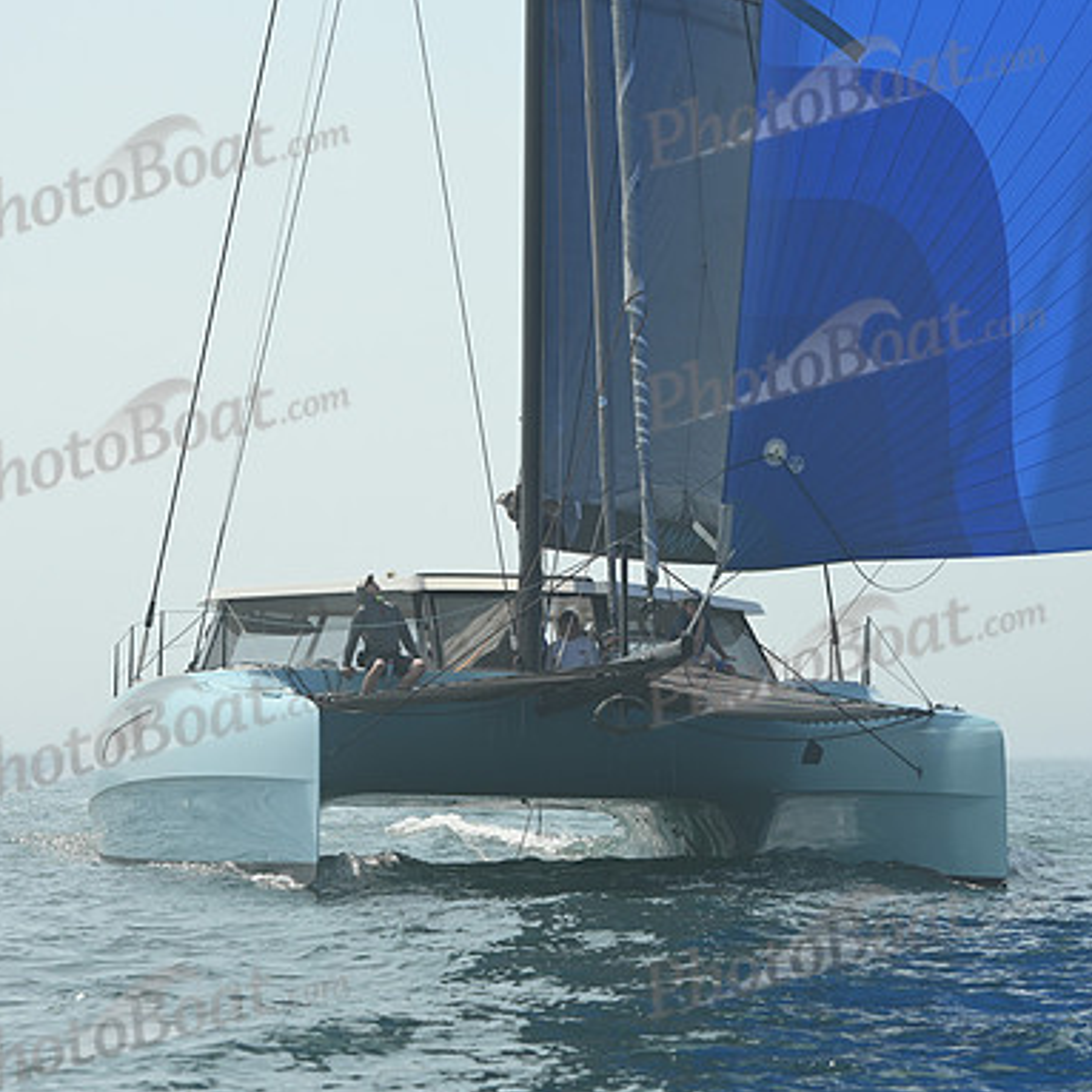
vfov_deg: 10.9
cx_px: 499
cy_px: 546
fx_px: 5746
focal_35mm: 161
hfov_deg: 10.9
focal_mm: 125
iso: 320
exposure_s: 1/1250
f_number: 10
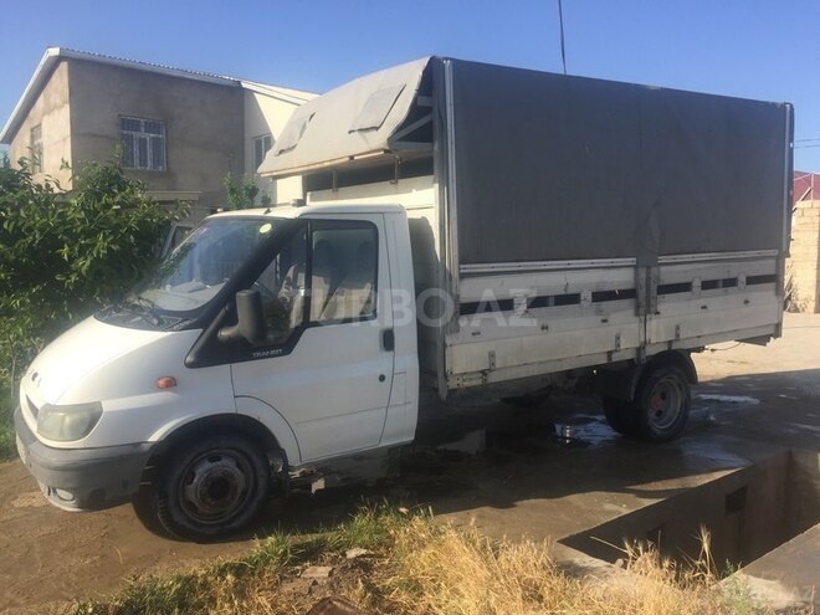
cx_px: 410
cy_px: 308
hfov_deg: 61.7
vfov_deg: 48.2
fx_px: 687
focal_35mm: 29
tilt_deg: -4.0
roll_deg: -0.9
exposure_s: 1/1319
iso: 32
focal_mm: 4.15
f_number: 2.2
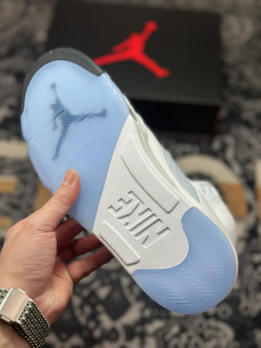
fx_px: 483
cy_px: 174
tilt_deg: -58.0
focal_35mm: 48
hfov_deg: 30.3
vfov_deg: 39.7
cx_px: 130
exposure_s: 1/1339
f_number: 1.78
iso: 80
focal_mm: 6.86
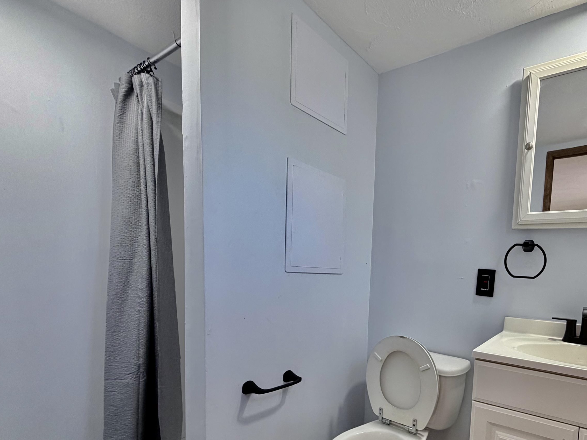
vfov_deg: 66.7
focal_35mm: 19
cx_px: 397
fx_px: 322
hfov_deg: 81.5
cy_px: 296
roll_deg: -2.7
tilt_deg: -4.4
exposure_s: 1/120
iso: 200
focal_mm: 2.22
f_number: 2.2
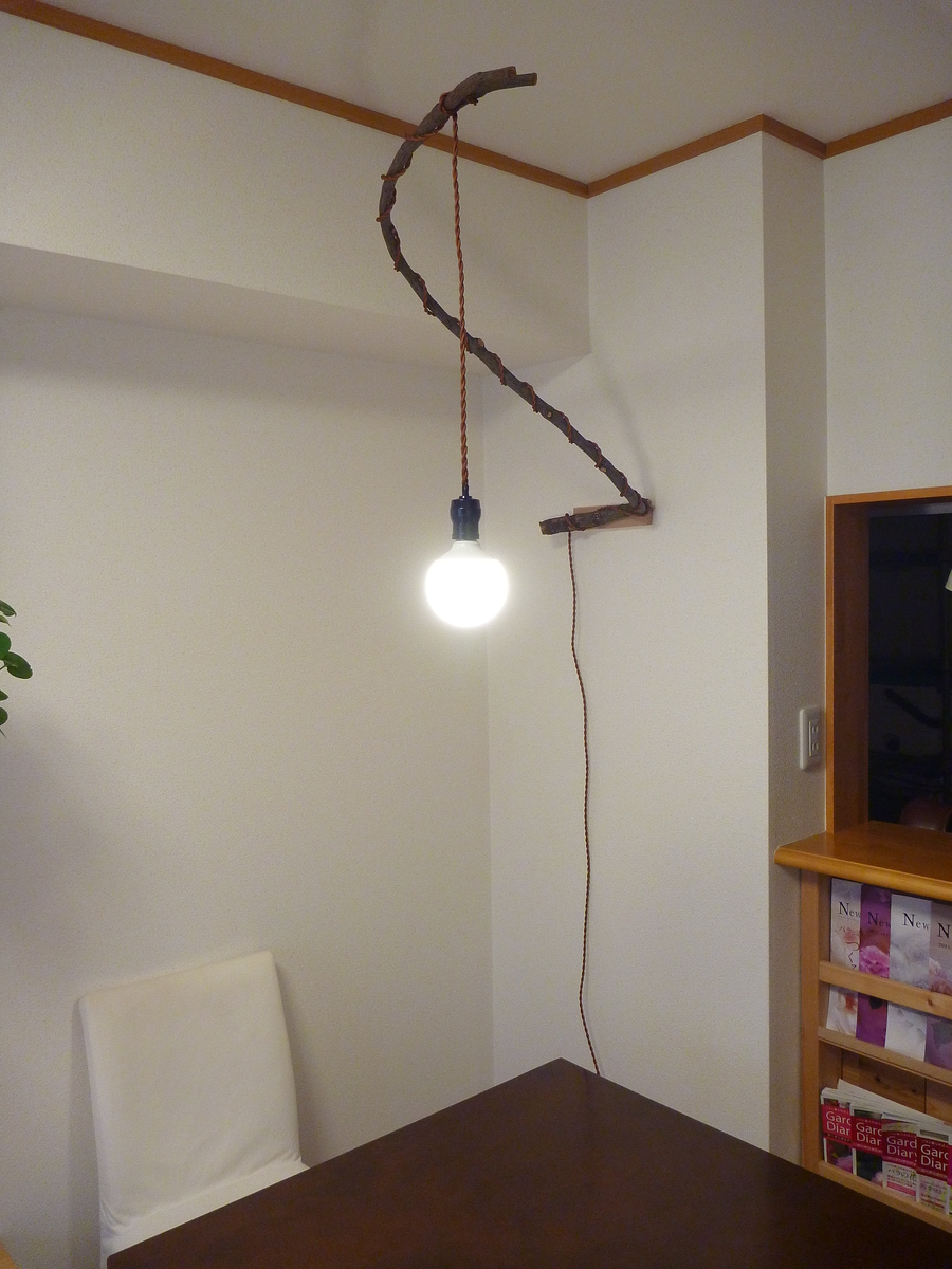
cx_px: 476
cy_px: 634
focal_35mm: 28
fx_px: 1027
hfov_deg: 49.7
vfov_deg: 63.4
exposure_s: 1/30
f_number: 3.3
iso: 250
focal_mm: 4.9
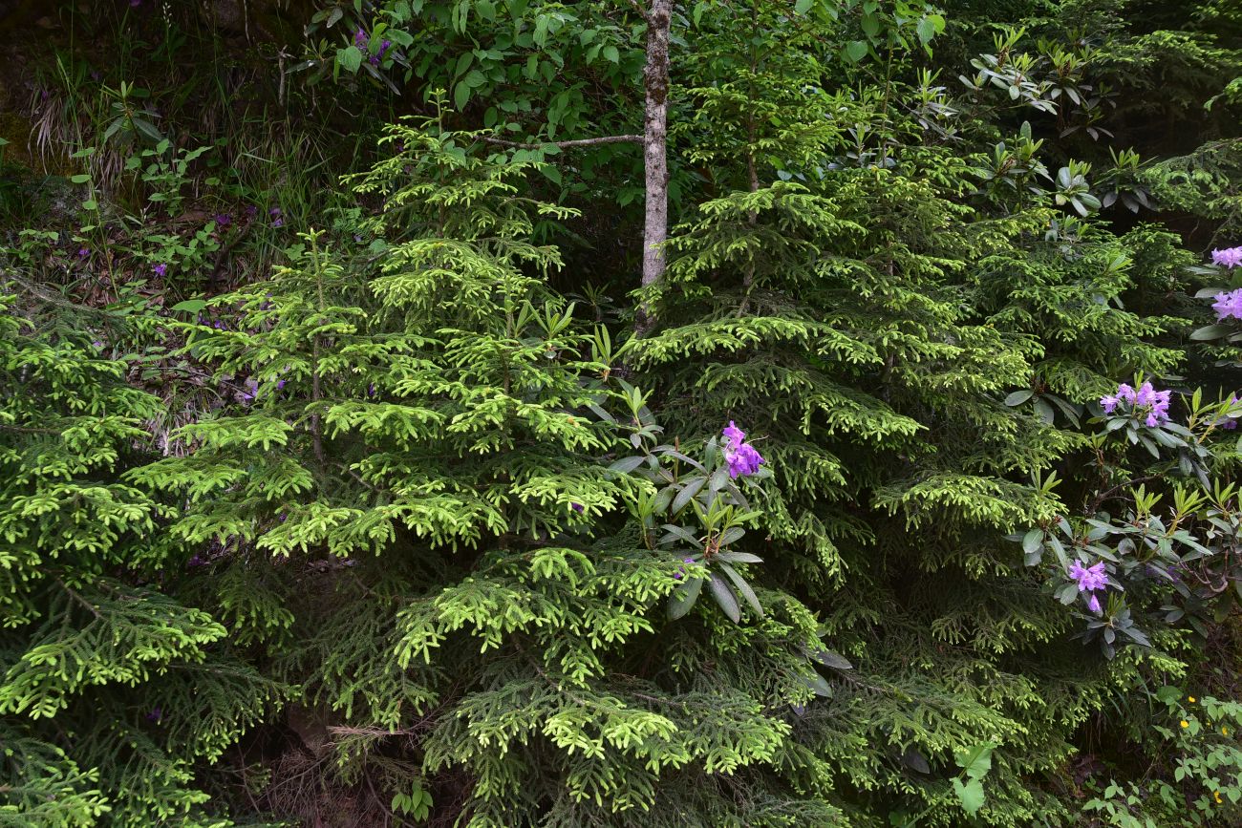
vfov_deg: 27.0
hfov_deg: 39.6
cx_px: 621
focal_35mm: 50
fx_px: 1725
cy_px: 414
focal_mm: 50
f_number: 8
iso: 320
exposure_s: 1/125
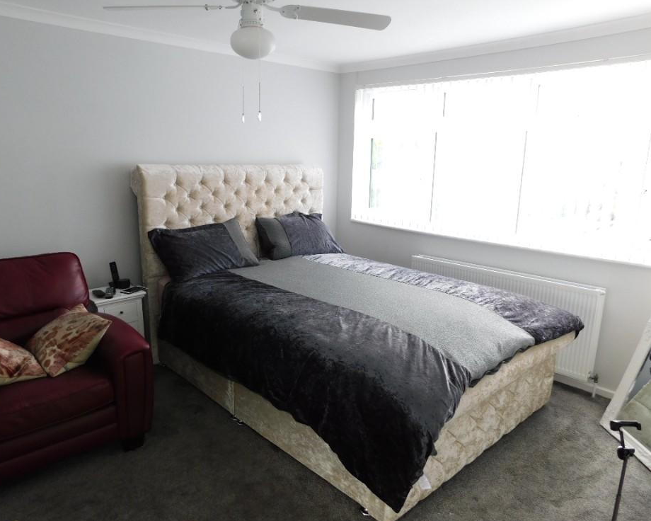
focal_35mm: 25
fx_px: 482
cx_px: 307
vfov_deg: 56.8
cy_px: 270
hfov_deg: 68.0
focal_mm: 4
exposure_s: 1/30
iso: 140
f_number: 3
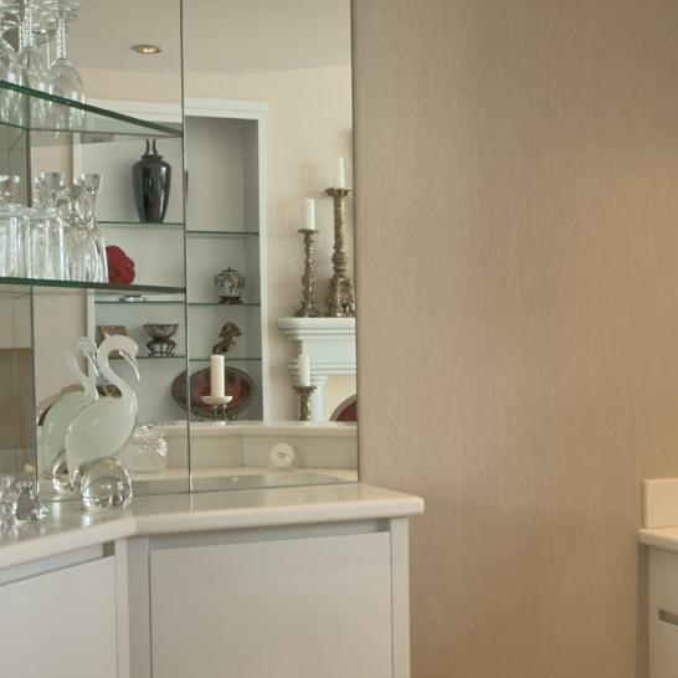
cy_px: 368
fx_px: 1241
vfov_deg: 30.5
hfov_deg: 30.5
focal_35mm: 56
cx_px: 392
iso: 200
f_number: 16
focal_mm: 12
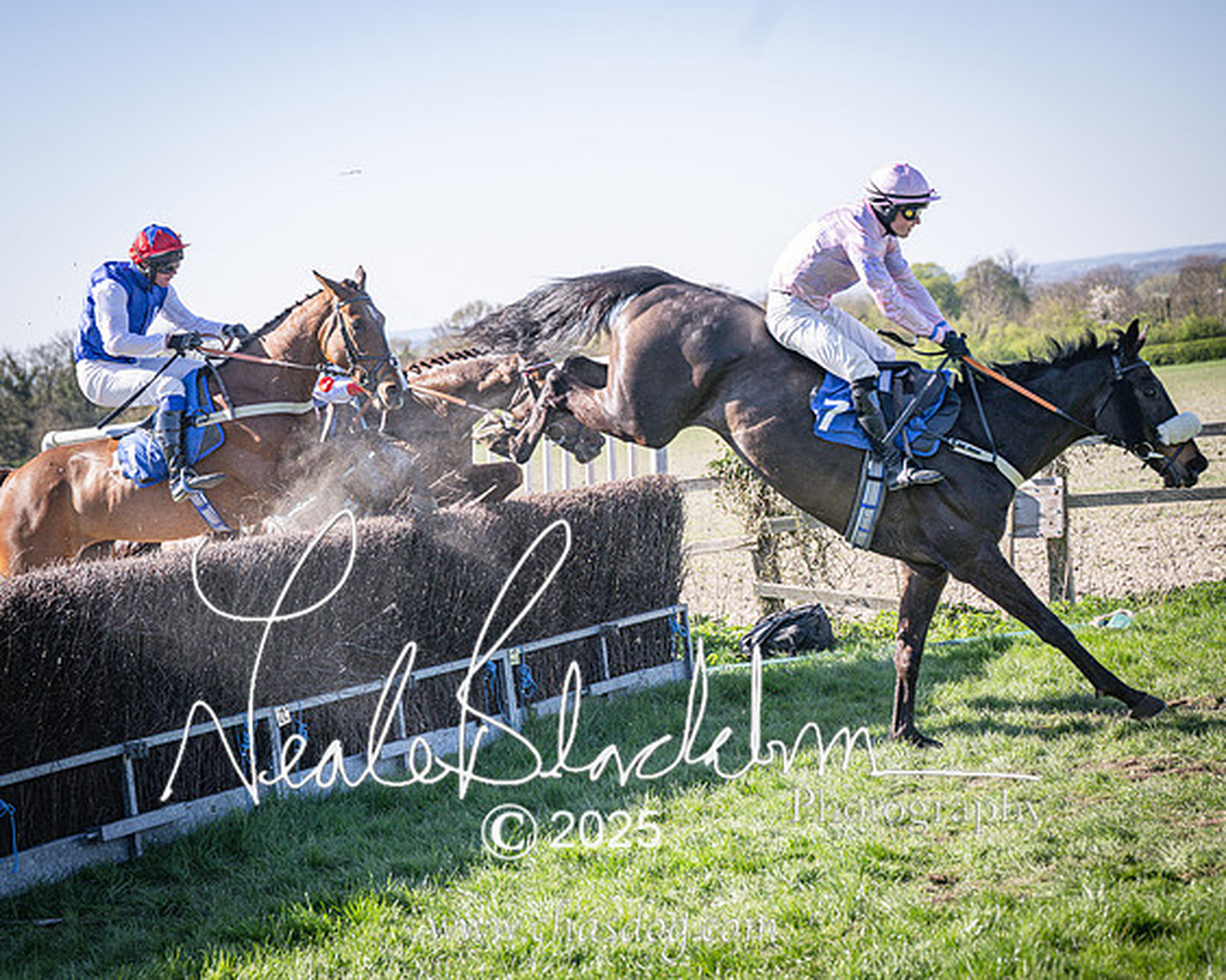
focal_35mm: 84
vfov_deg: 18.2
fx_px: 3054
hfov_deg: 22.7
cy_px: 499
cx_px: 502
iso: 200
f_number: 4
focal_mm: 70
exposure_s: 1/1600
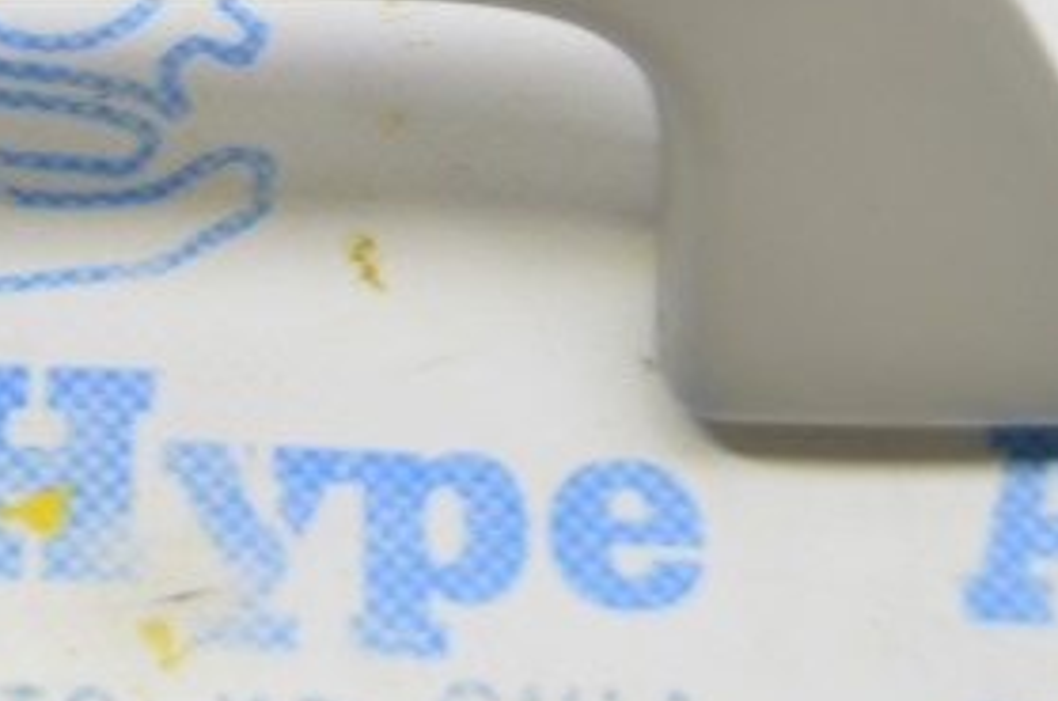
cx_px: -228
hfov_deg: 11.8
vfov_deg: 7.8
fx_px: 5012
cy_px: -506
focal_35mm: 171
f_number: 5.6
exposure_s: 1/20
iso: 400
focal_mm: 31
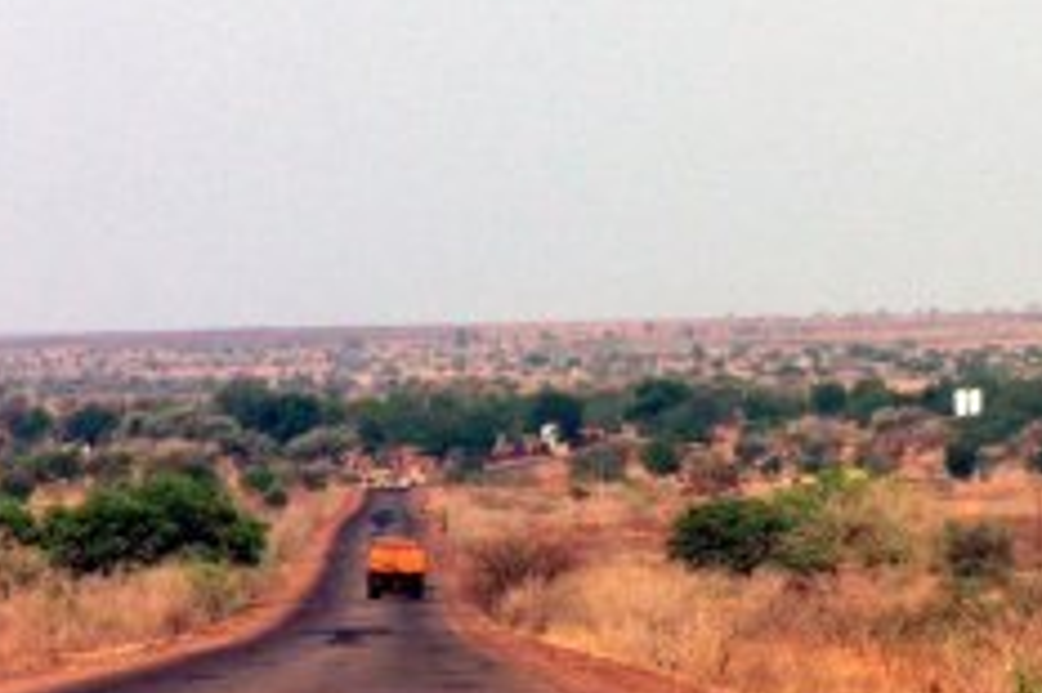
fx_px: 12697
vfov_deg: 3.1
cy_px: 210
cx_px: 805
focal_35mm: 439
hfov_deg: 4.7
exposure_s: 1/750
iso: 80
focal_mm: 36.2
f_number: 4.5
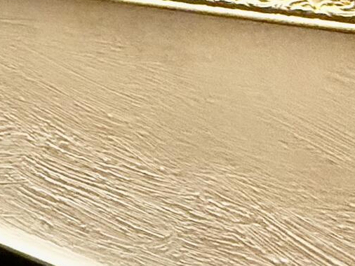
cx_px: -524
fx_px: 852
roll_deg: -3.0
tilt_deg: -4.8
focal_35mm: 83
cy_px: -64
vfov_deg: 16.9
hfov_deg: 14.3
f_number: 2.2
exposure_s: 1/120
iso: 250
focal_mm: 2.22
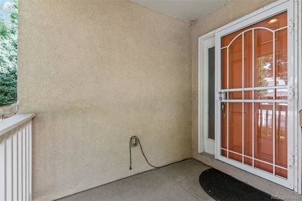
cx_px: 151
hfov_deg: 93.3
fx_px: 143
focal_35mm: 17
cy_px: 100
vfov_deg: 70.4
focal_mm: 17
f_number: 8
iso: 100
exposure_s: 1/10
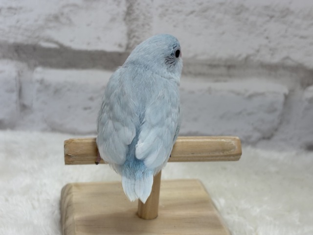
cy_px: 118
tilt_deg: -20.8
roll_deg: -4.3
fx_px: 470
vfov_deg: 28.0
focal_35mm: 52
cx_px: 156
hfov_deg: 36.8
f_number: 1.6
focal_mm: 5.96
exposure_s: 1/100
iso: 64
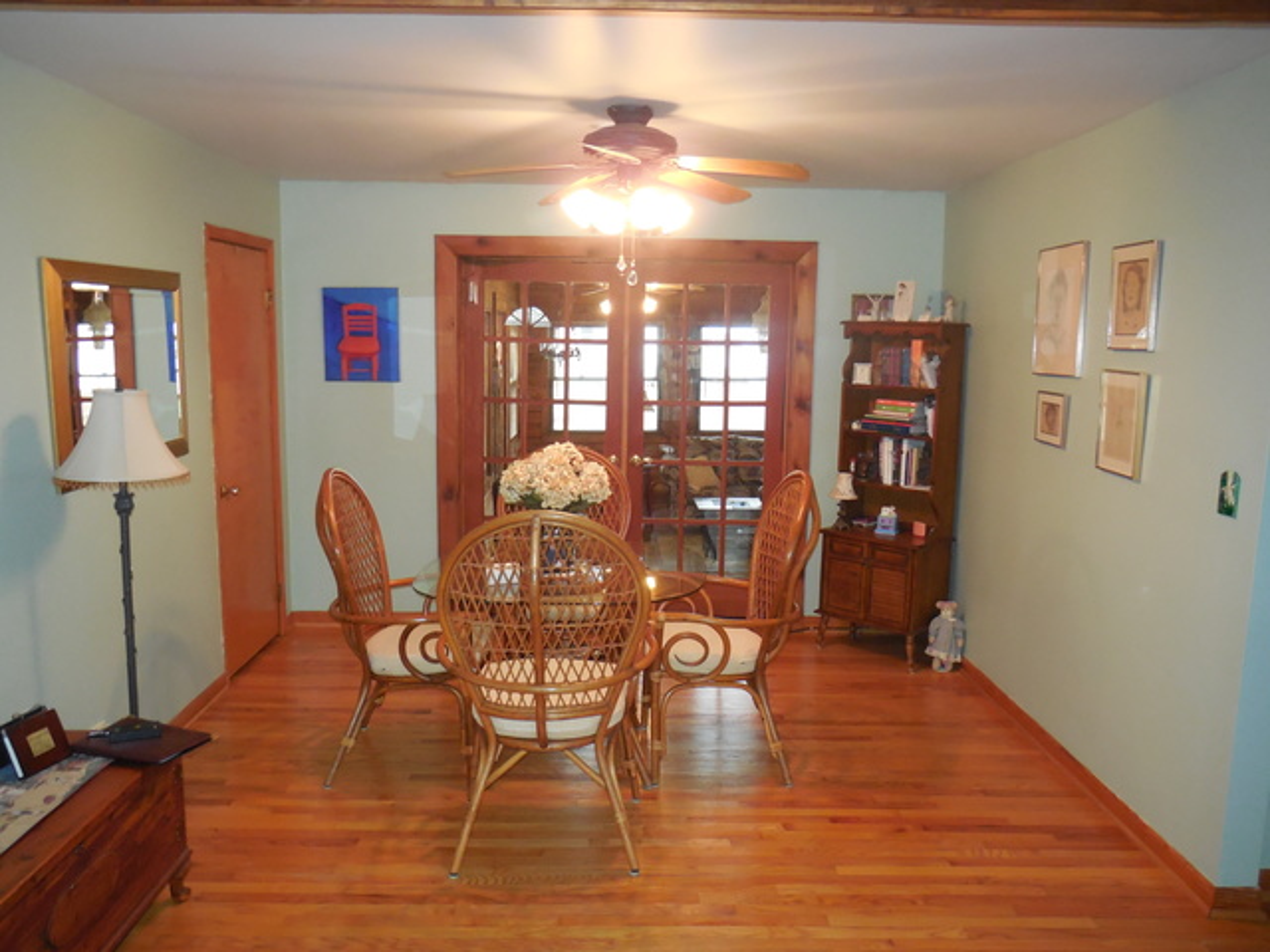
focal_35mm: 30
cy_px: 476
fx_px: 1101
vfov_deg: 46.8
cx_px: 635
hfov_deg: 60.0
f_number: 3.2
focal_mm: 5.3
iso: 640
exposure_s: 1/25
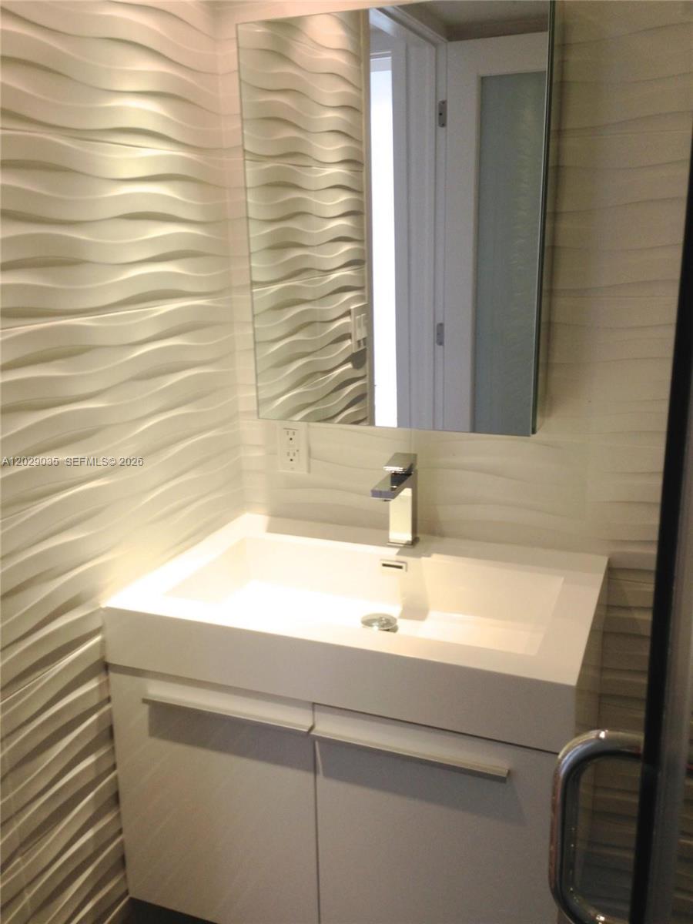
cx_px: 346
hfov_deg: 42.9
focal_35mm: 33
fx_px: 881
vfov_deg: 55.4
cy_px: 462
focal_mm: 4.13
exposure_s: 1/40
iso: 50
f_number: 2.4
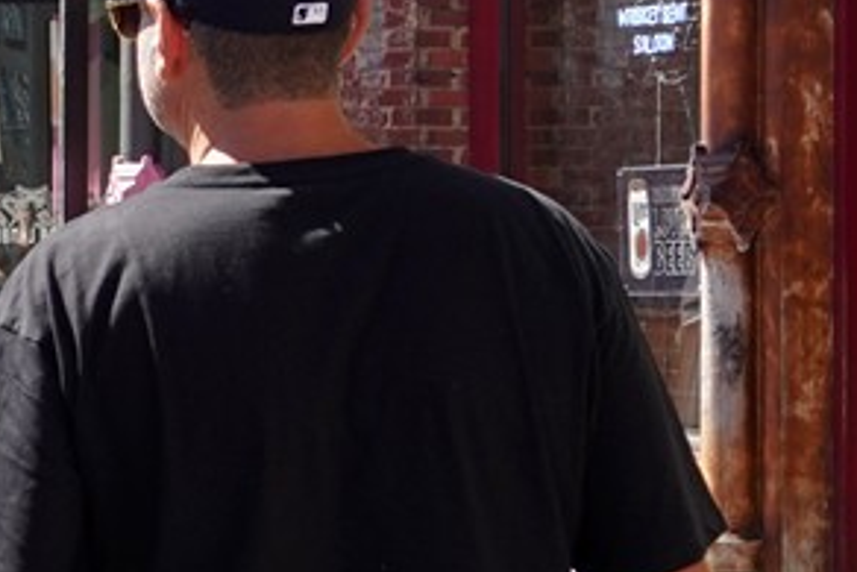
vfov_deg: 6.5
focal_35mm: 212
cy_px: 431
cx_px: -1426
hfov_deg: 8.6
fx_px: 5049
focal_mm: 31
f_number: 7.1
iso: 400
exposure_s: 1/100
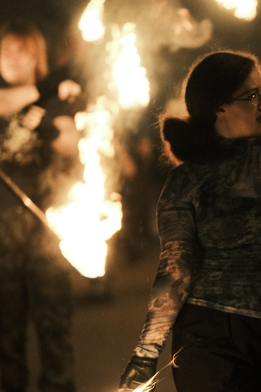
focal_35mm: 263
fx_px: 2860
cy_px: 263
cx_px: 288
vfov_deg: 7.8
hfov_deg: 5.2
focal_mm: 75
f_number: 1.2
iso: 2000
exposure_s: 1/250
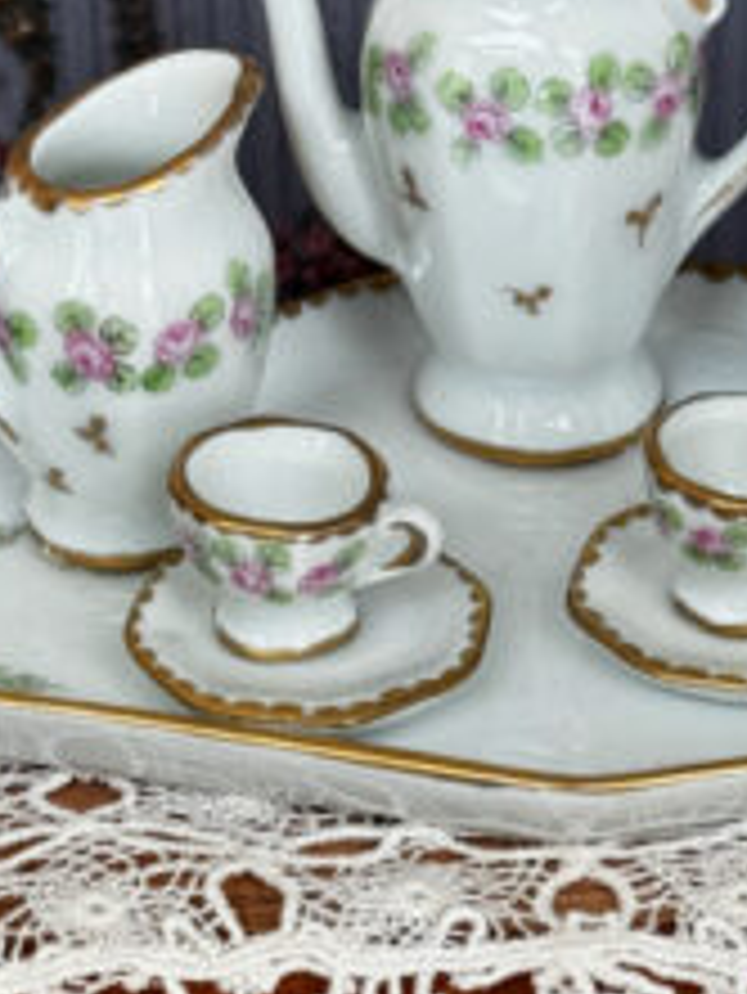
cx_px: 544
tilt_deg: -38.3
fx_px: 2501
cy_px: 283
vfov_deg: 22.3
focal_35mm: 87
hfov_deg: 16.9
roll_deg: -1.2
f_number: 1.78
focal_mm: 6.76
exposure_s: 1/132
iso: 50
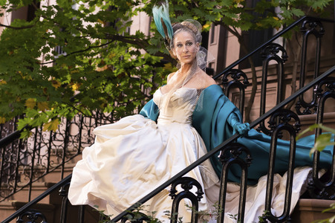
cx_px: 168
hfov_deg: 19.5
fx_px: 976
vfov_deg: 13.0
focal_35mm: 105
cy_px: 112
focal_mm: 105
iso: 2000
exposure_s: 1/640
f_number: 5
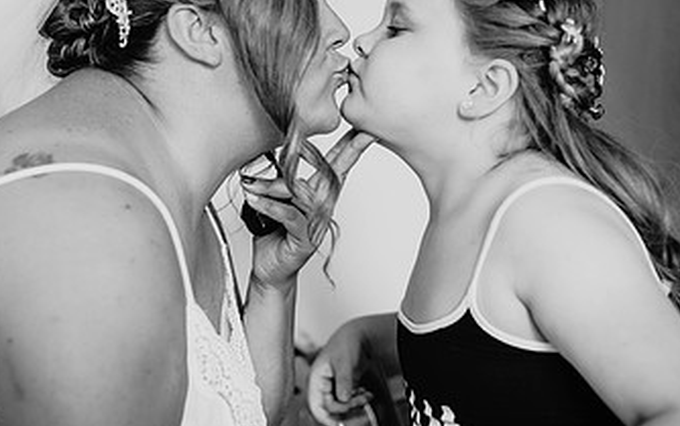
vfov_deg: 20.8
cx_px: 334
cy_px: 101
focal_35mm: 62
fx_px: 1149
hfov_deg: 33.0
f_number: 2
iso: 800
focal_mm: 35
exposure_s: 1/200
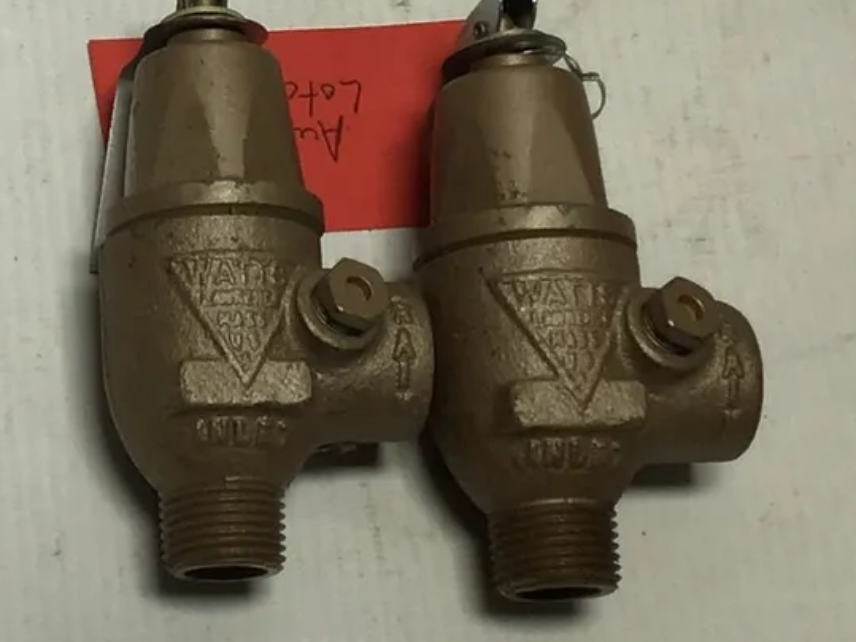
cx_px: -121
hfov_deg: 16.5
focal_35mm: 115
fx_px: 2843
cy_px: 272
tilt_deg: -67.3
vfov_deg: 12.9
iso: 25
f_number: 2.4
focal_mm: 3.3
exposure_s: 1/256
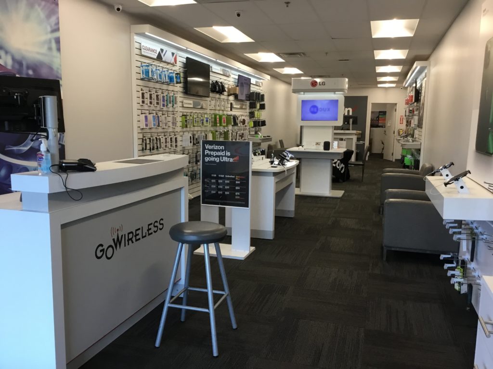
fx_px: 442
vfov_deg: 45.4
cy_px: 184
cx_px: 246
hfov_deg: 58.4
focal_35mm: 31
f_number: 2.4
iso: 40
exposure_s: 1/30
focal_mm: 3.3
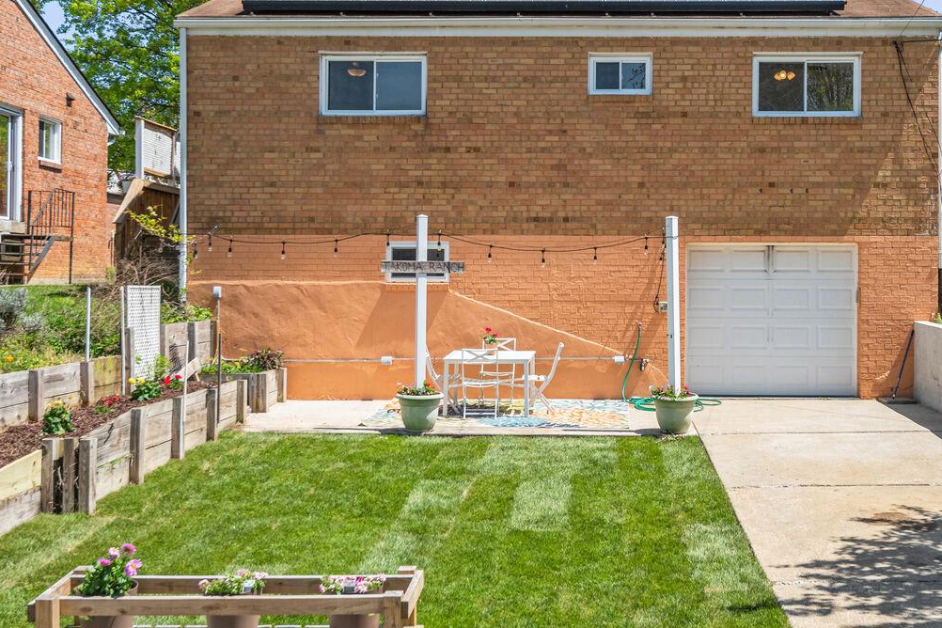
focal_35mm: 50
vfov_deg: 26.8
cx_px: 597
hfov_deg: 39.3
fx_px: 1308
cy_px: 209
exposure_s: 1/200
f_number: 8
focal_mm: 29
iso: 400
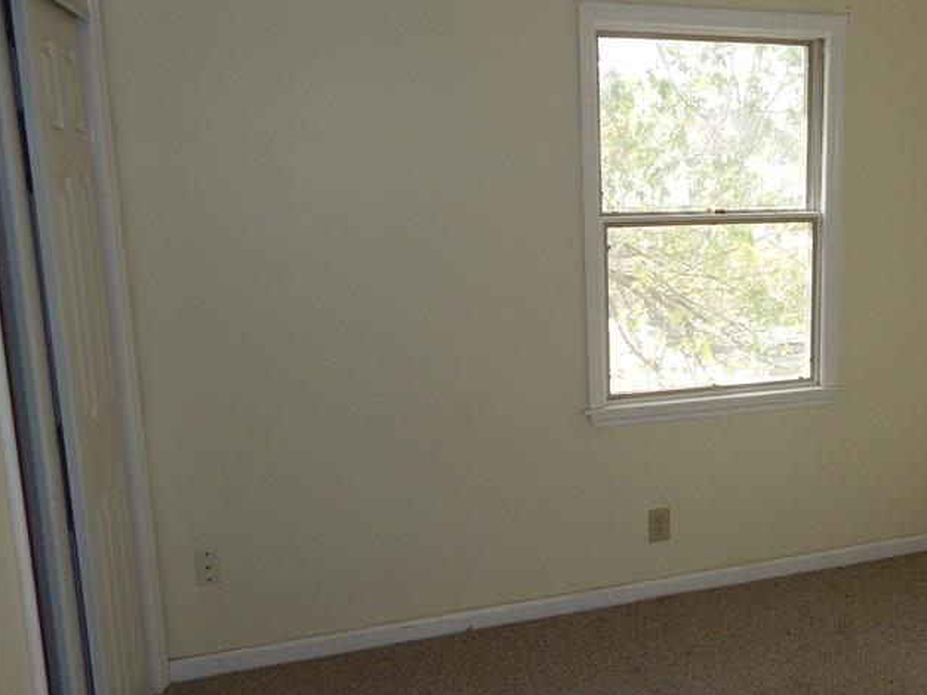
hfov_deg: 49.2
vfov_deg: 39.6
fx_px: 964
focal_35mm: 36
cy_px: 344
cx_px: 703
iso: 125
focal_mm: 4
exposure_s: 1/125
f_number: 3
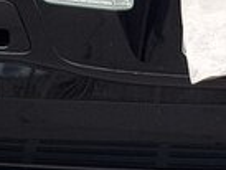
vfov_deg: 11.5
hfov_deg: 15.4
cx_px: 246
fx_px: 817
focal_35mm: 125
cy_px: -73
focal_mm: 4.2
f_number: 1.7
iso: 40
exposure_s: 1/188
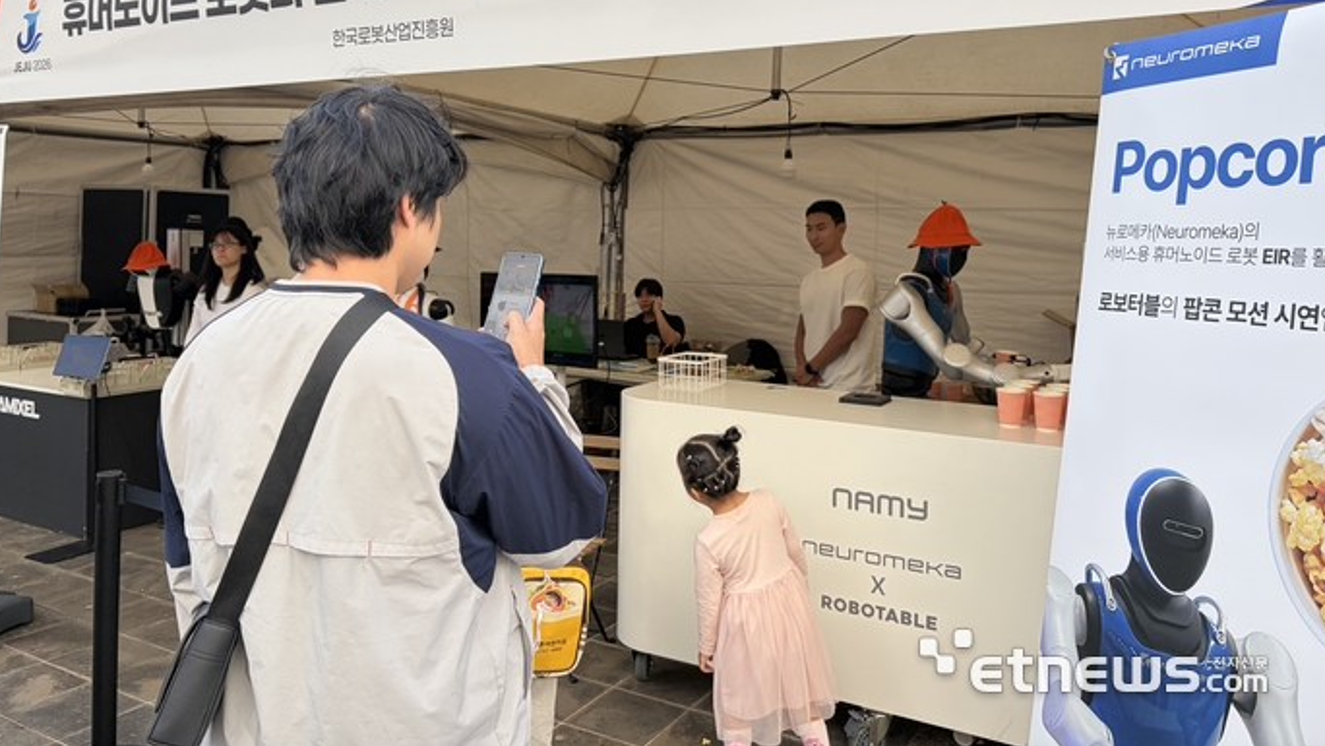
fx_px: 1019
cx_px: 664
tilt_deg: -0.5
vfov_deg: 39.7
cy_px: 241
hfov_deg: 66.1
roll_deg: -0.1
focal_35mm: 29
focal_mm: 5.96
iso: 50
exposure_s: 1/392
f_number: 1.6
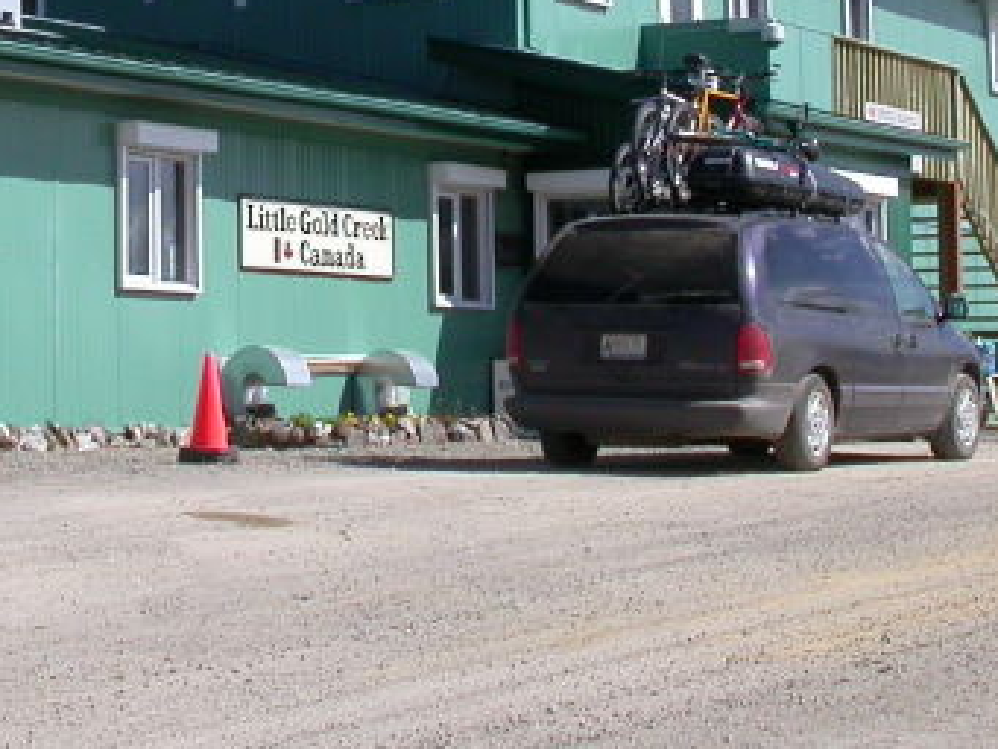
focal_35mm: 109
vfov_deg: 13.4
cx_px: 319
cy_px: -26
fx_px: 3144
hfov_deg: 18.0
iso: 100
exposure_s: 1/422
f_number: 7.6
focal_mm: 8.4
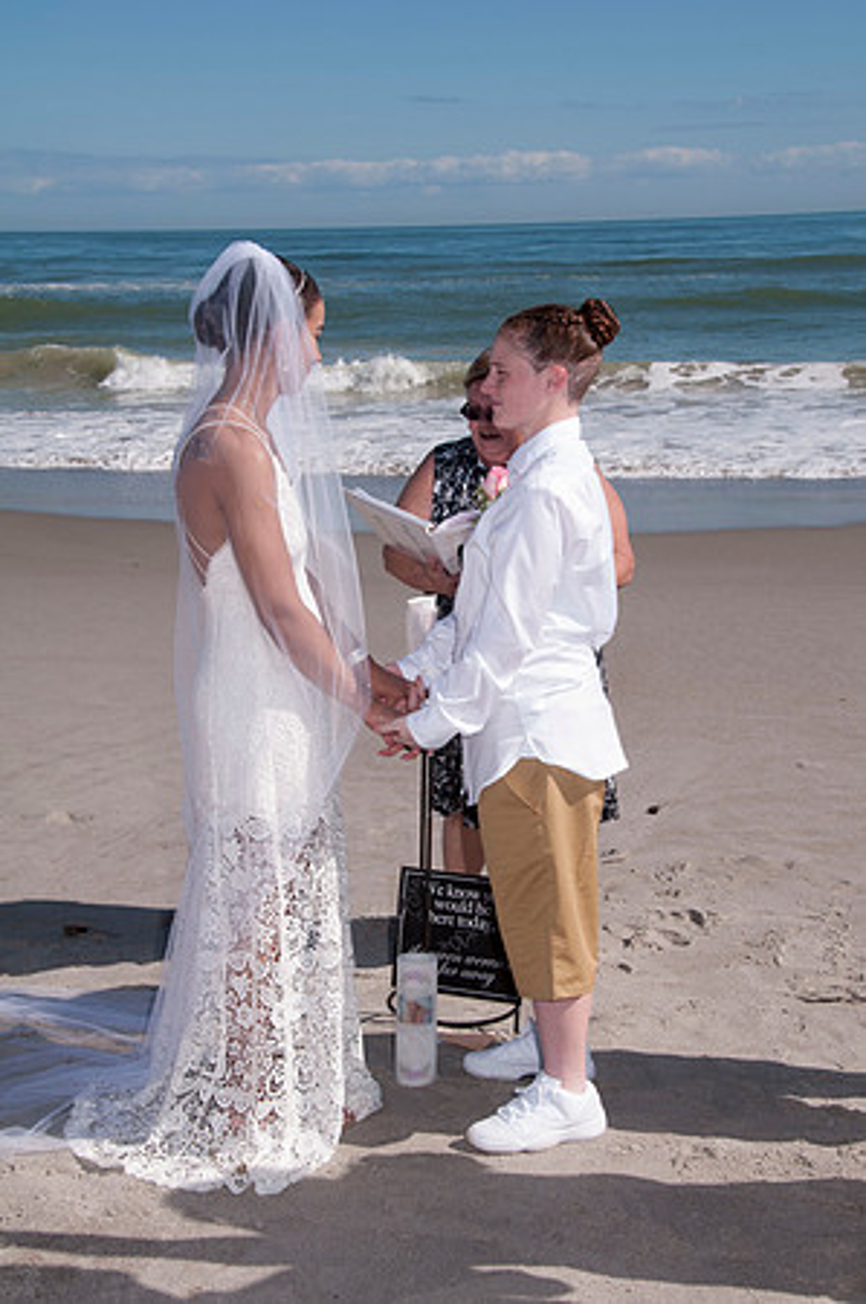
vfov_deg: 37.9
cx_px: 433
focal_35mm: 52
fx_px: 1899
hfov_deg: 25.7
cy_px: 652
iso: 100
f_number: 13
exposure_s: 1/250
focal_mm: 35
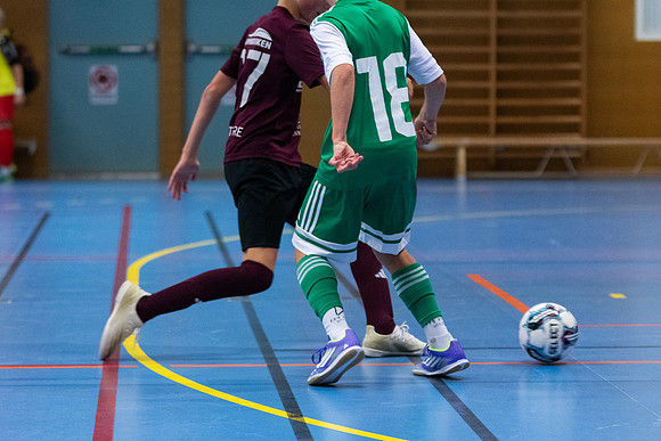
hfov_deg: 13.4
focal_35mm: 153
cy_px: 220
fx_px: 2814
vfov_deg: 9.0
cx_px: 330
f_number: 3.2
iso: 3600
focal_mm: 95
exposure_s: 1/500
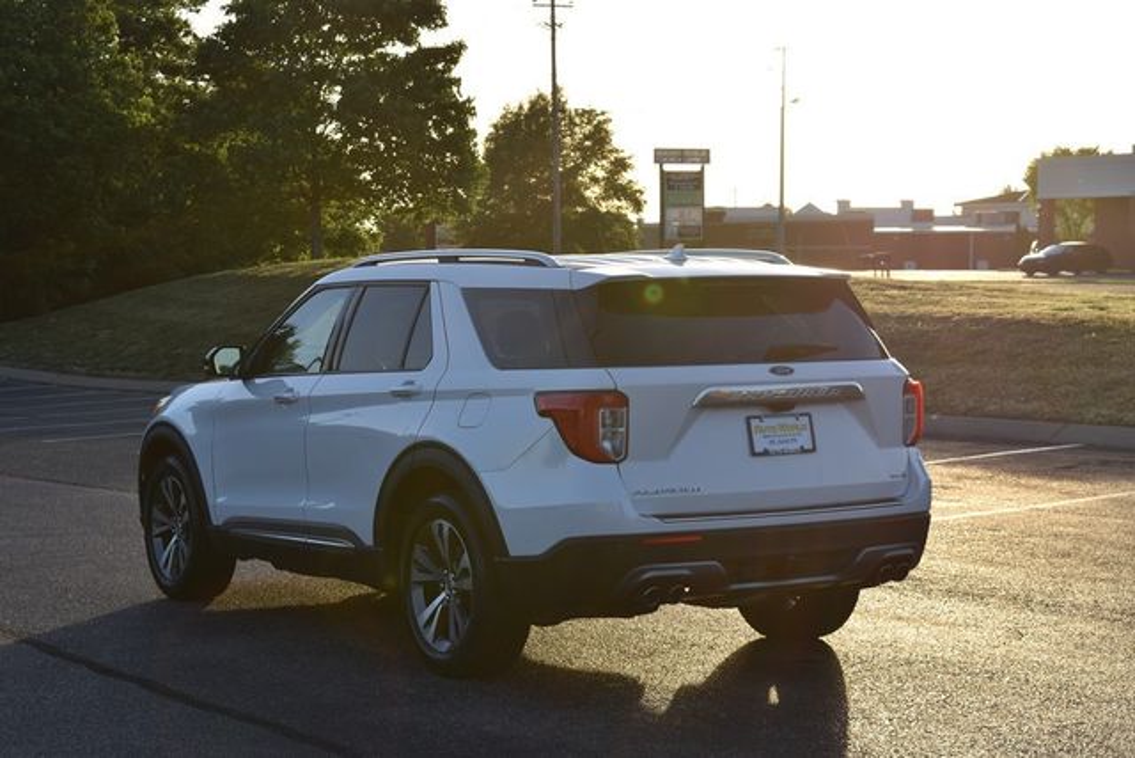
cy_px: 379
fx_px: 2270
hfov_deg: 28.1
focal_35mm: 72
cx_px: 568
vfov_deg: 18.9
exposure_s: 1/250
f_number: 8
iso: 180
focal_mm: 48
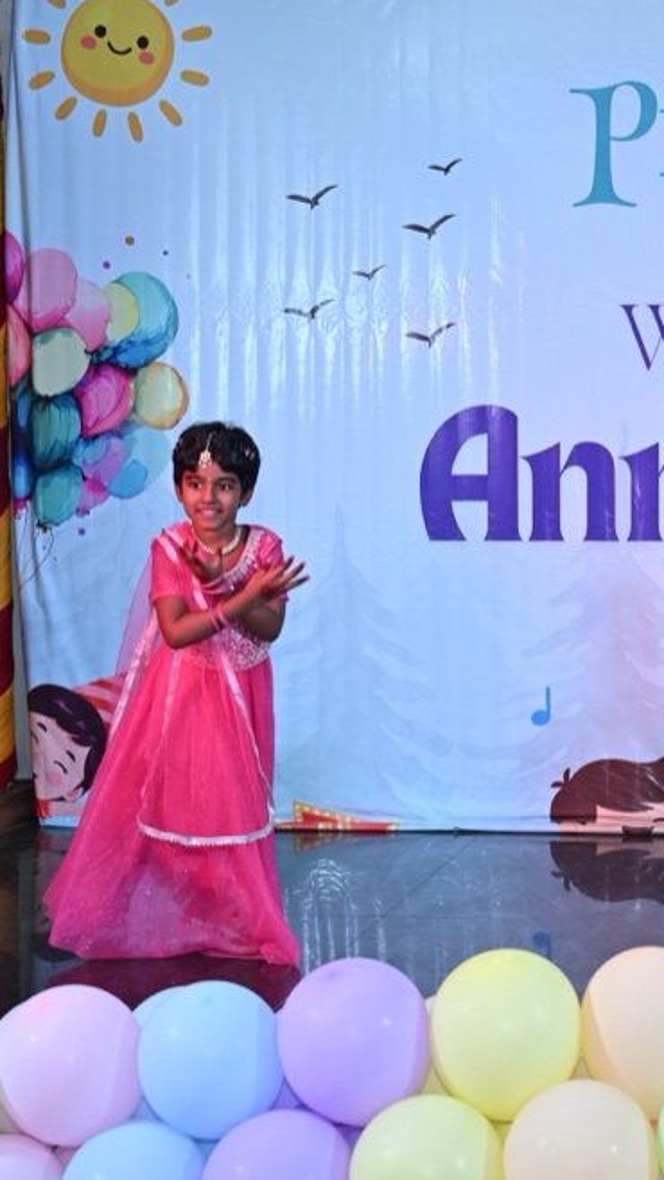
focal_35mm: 70
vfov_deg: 30.2
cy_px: 592
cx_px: 725
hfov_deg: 16.7
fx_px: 2192
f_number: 7.1
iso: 800
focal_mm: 44
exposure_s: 1/160
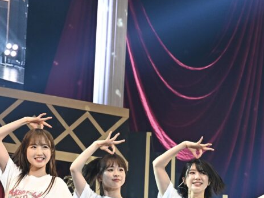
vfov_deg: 8.5
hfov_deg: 11.3
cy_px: 165
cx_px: 23
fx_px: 1327
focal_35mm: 174
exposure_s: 1/640
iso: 2500
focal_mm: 70
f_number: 5.6
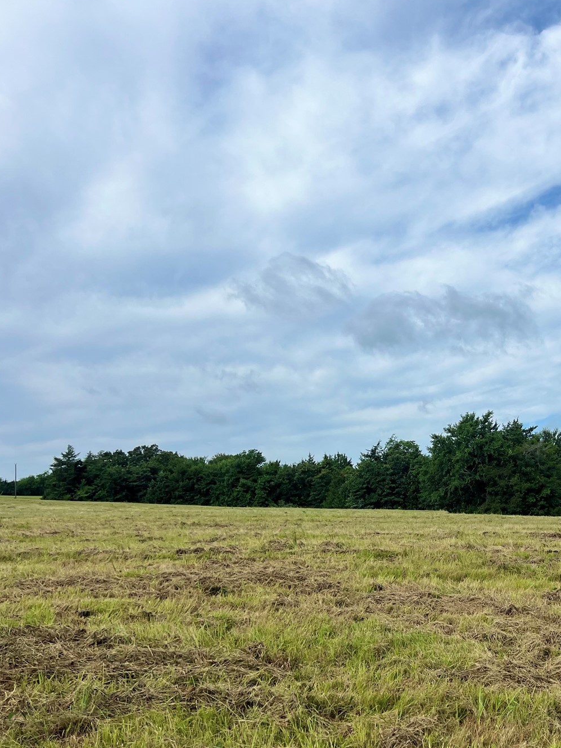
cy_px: 433
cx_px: 410
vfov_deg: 46.6
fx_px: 864
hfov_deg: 35.3
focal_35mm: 40
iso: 50
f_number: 1.5
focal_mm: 5.7
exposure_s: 1/5076
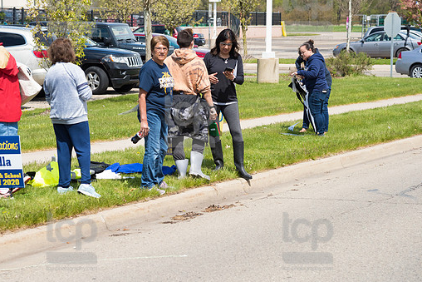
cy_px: 125
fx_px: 1606
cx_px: 190
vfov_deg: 10.0
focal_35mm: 137
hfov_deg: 15.0
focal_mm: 120
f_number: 7.1
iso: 1000
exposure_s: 1/1600
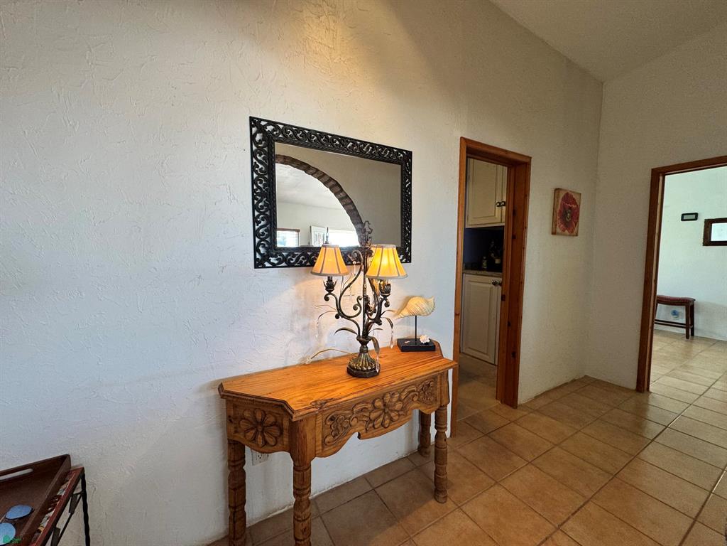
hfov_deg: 102.1
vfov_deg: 85.7
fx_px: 294
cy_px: 273
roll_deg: -0.3
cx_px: 364
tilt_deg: -4.2
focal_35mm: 14
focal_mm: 2.22
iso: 125
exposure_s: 1/120
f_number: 2.2
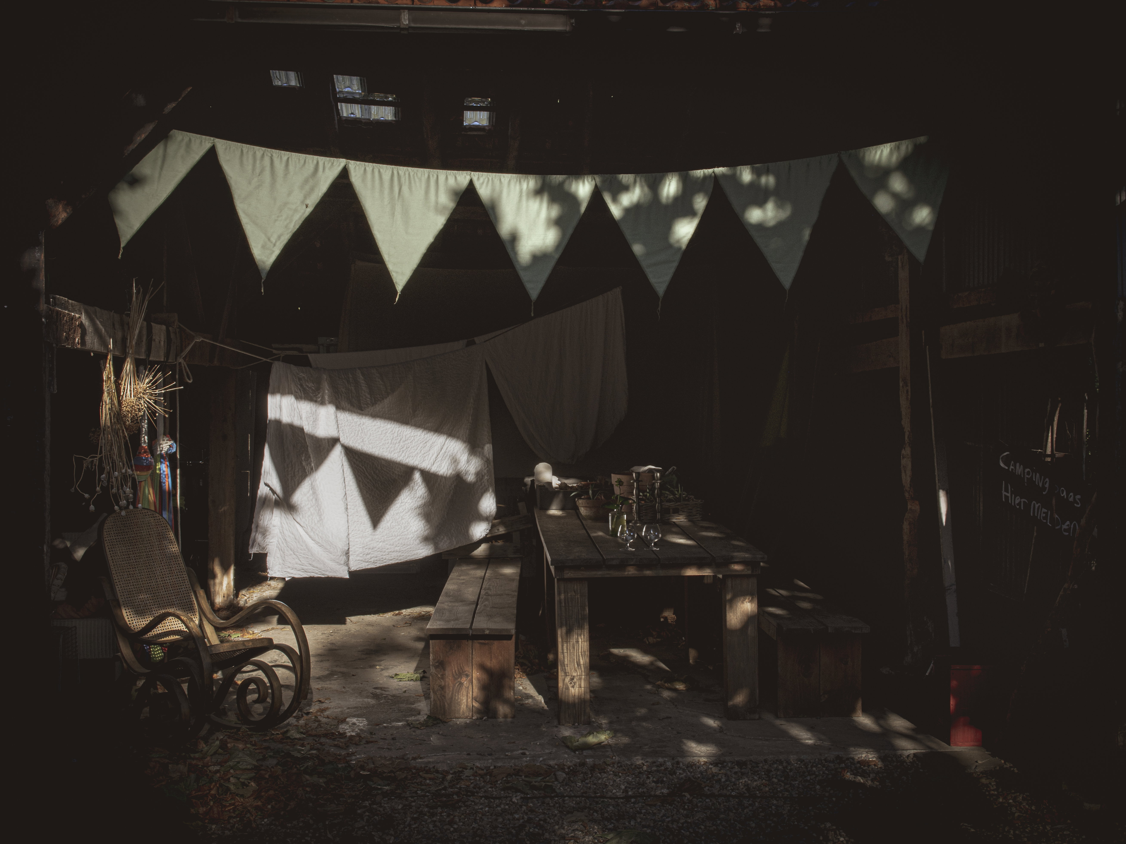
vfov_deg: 26.1
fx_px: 1822
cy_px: 417
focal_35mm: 56
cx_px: 551
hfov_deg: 34.3
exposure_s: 1/100
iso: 100
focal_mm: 34
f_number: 11
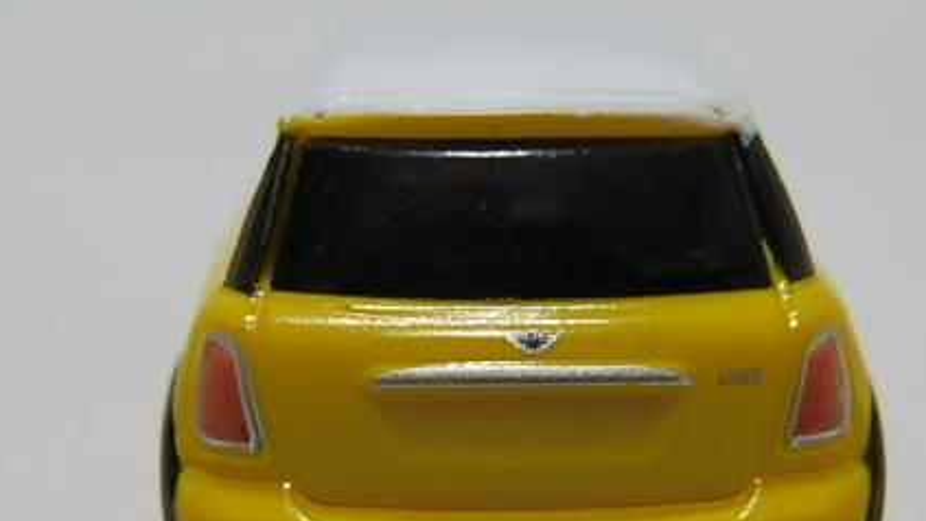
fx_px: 1375
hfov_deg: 37.2
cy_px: 438
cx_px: 486
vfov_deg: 21.1
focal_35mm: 56
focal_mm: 6.17
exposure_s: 1/25
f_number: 3.5
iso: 200
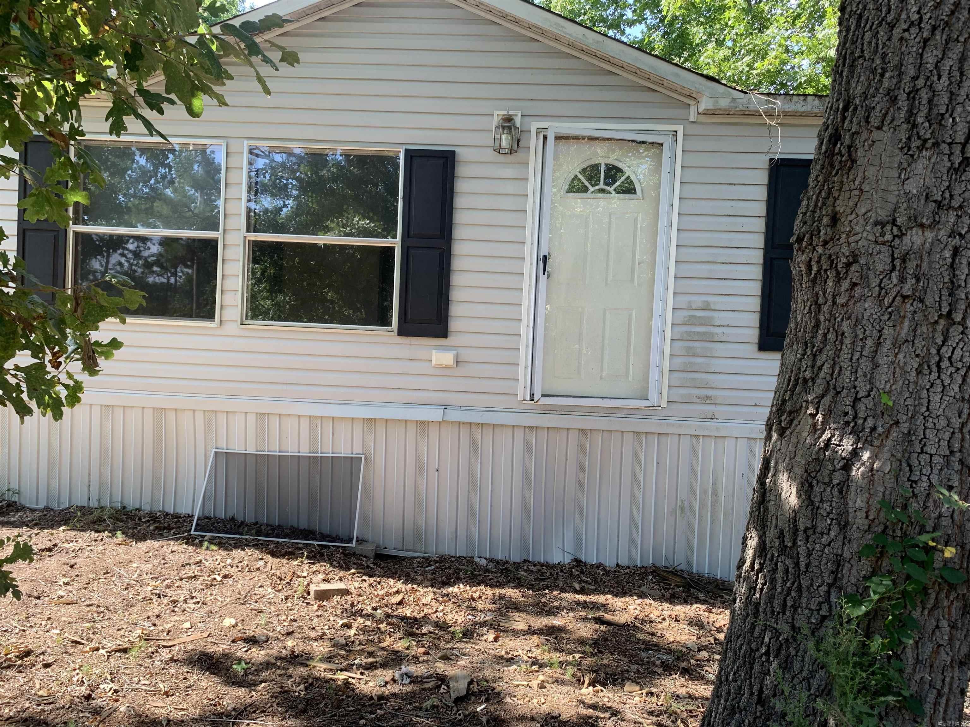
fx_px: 729
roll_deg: -2.1
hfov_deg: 67.3
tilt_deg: -2.0
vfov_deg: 53.1
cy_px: 364
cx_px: 485
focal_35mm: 26
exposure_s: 1/167
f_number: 1.8
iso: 25
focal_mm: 4.25
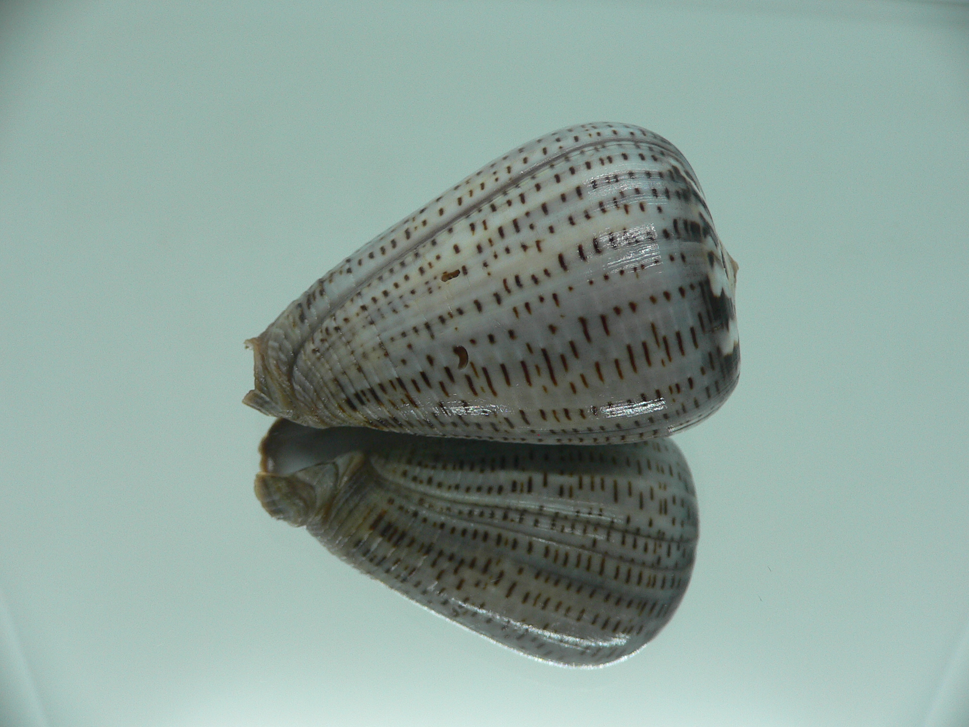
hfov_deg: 52.6
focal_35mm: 35
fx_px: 980
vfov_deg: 40.7
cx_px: 484
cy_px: 364
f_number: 2.8
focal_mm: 4.6
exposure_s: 1/60
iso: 100
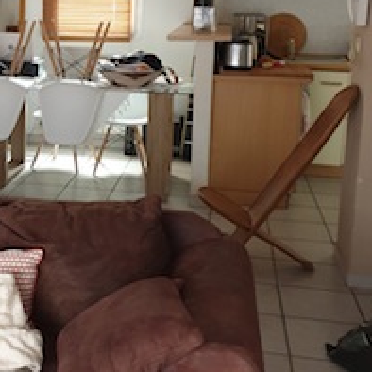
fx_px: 681
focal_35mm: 56
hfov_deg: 29.9
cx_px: 79
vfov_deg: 30.1
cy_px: 100
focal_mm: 4.3
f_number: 1.5
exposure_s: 1/10
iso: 400
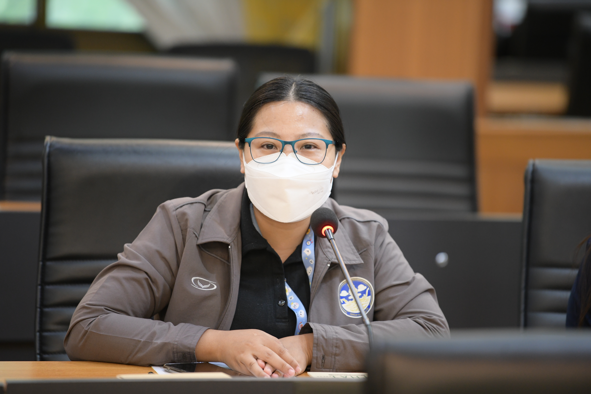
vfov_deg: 6.9
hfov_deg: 10.3
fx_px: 3283
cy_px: 197
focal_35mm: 200
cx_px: 296
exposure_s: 1/100
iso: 1600
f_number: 2.8
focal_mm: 200
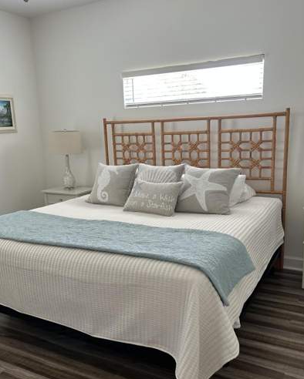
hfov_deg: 44.5
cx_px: 135
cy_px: 209
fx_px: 371
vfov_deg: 54.1
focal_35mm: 33
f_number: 1.5
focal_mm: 5.7
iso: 125
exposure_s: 1/120
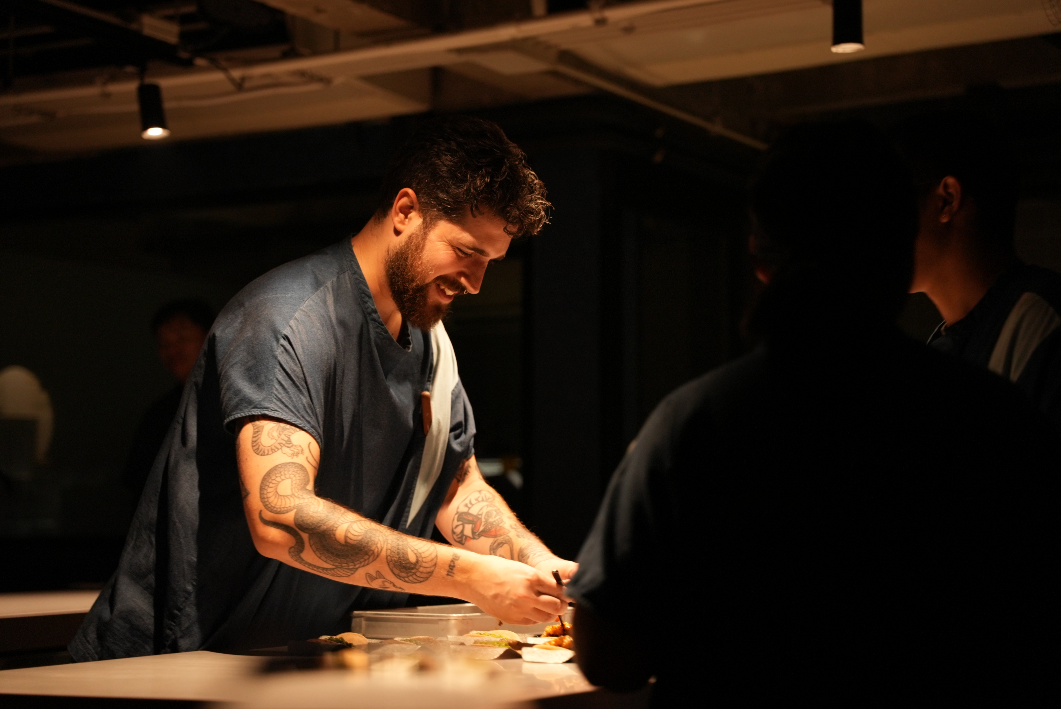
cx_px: 530
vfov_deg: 19.5
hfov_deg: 28.8
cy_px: 354
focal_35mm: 70
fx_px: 2064
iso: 1250
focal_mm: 70
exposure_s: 1/50
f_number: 2.8
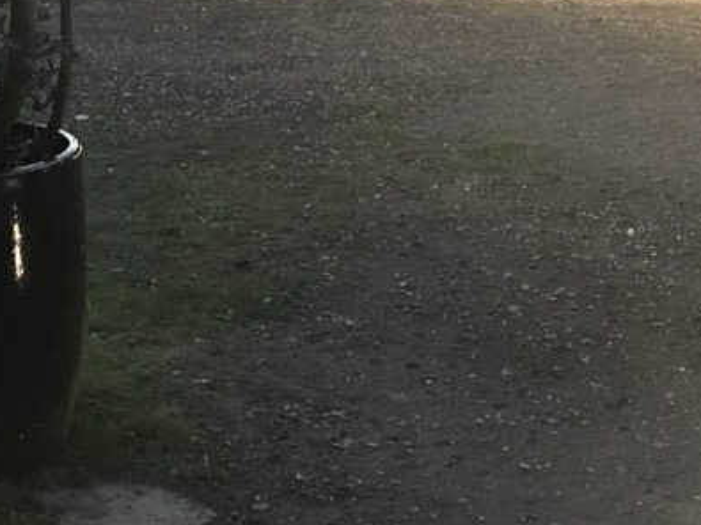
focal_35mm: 100
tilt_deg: -14.7
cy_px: 261
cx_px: 702
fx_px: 2024
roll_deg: +2.2
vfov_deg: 14.8
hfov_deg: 19.1
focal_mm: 3.99
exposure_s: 1/4
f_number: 1.8
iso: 100
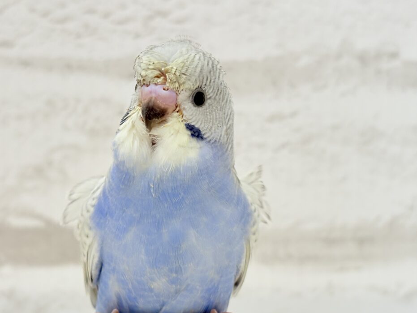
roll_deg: -1.3
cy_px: 193
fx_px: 807
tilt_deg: -3.0
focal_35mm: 67
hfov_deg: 28.9
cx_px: 183
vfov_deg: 21.9
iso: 80
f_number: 1.6
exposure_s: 1/100
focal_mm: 5.96
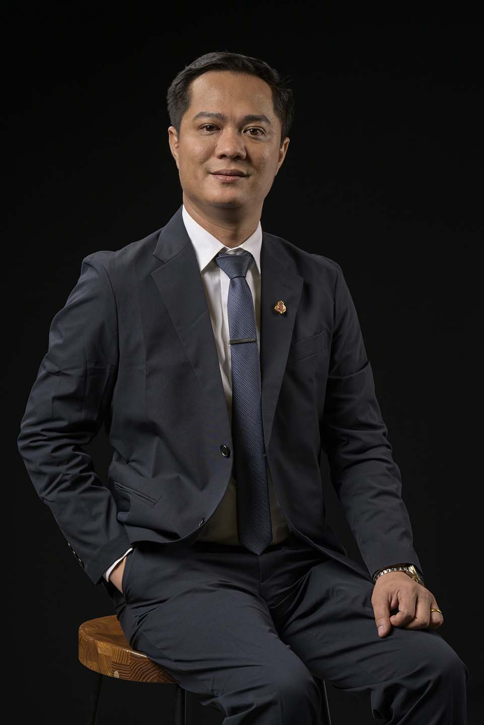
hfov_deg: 16.1
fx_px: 1714
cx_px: 242
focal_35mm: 85
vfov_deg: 23.9
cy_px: 362
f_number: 7.1
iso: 250
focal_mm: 85
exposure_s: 1/200
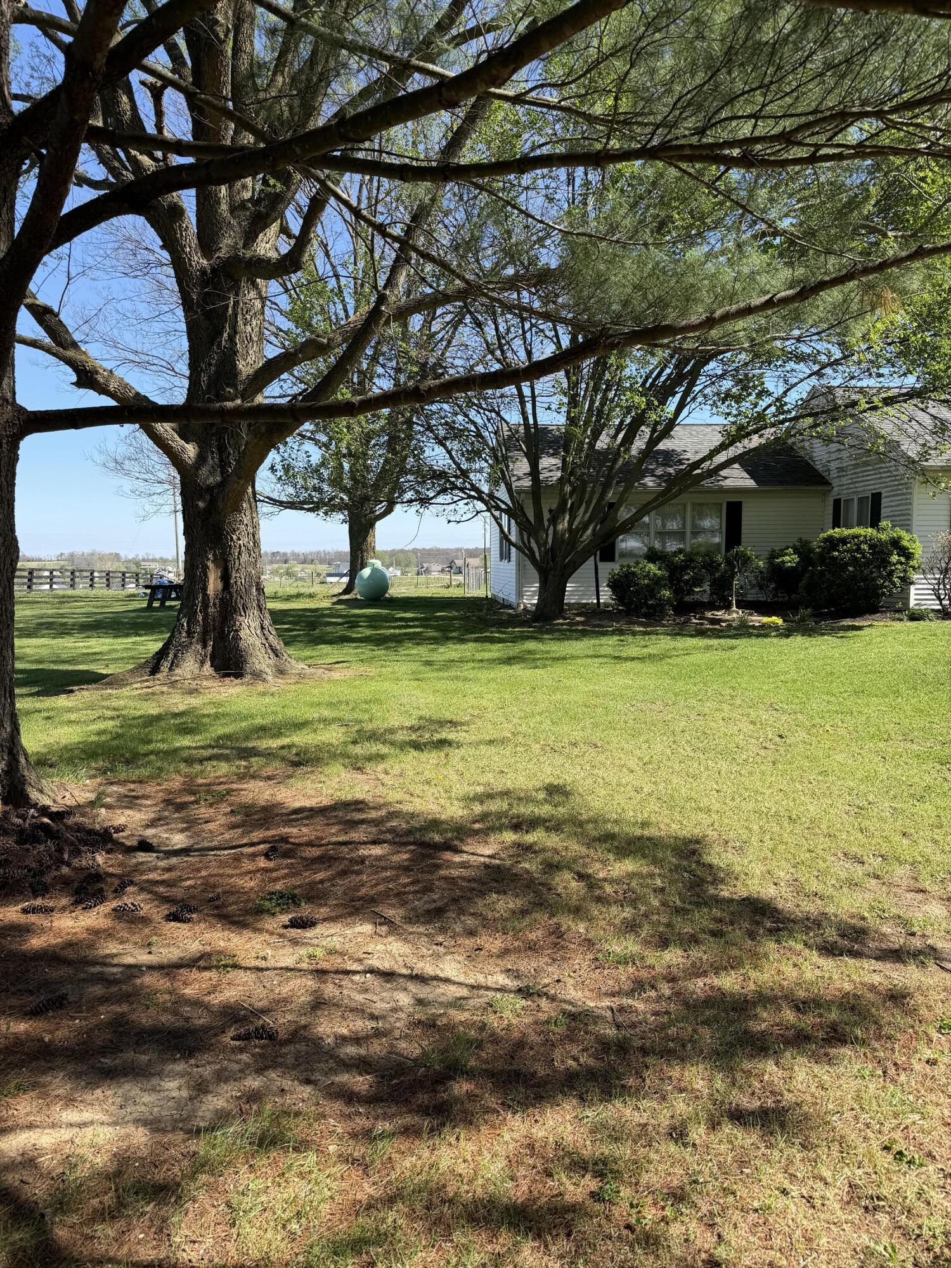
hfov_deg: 56.8
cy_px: 634
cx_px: 476
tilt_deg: -4.0
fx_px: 879
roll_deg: -0.6
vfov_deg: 71.6
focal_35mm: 24
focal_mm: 6.76
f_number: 1.78
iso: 80
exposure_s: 1/2169
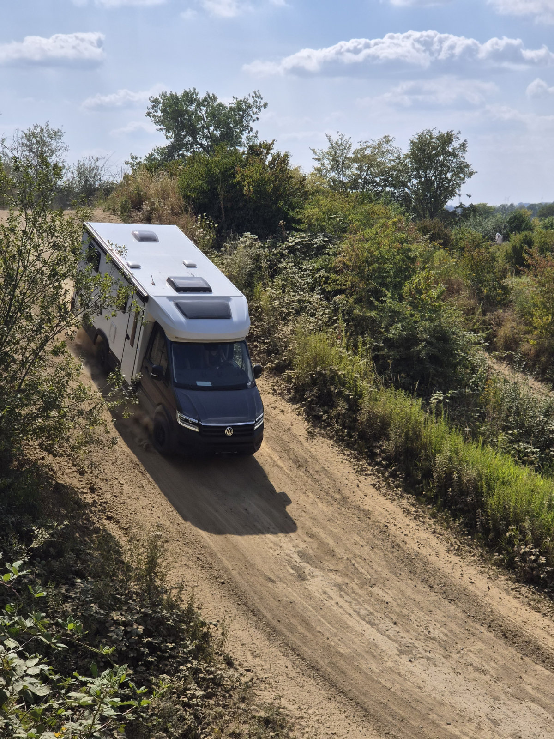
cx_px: 277
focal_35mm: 69
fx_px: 1472
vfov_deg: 28.2
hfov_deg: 21.3
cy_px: 370
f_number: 2.4
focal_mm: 7
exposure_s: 1/1996
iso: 32
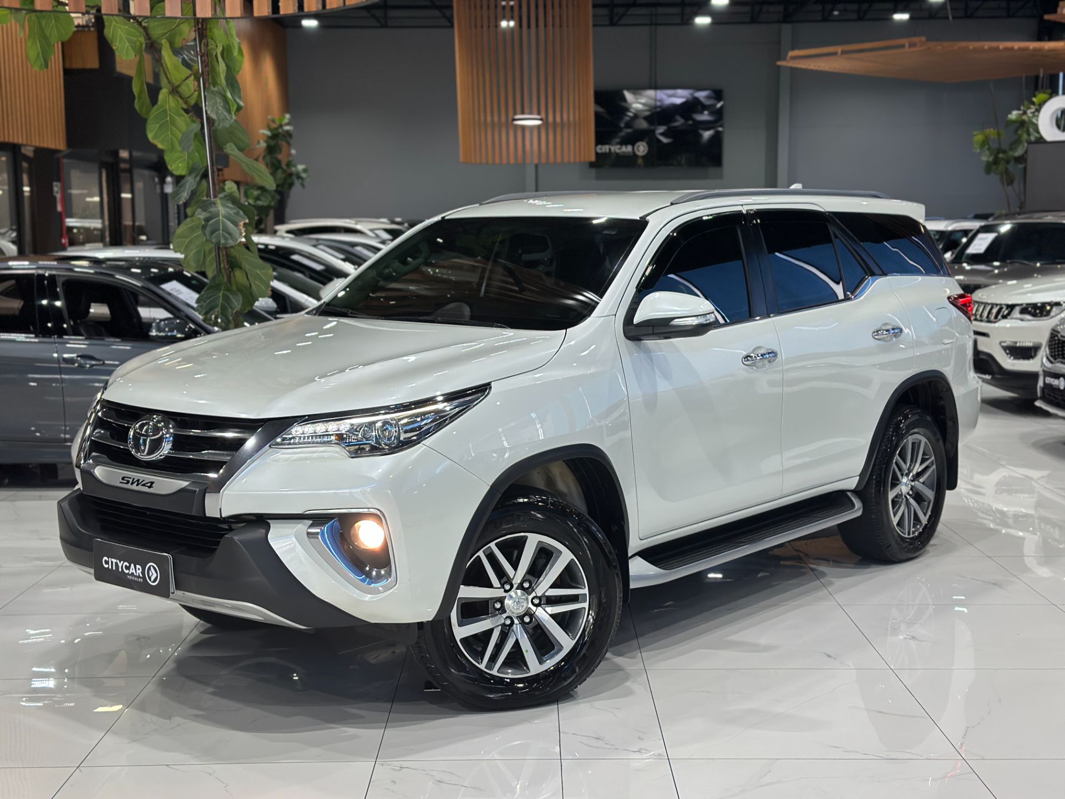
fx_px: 1477
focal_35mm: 48
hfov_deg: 39.7
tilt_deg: -7.7
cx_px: 532
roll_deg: +0.5
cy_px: 400
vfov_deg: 30.3
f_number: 1.78
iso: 200
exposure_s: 1/208
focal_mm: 6.86
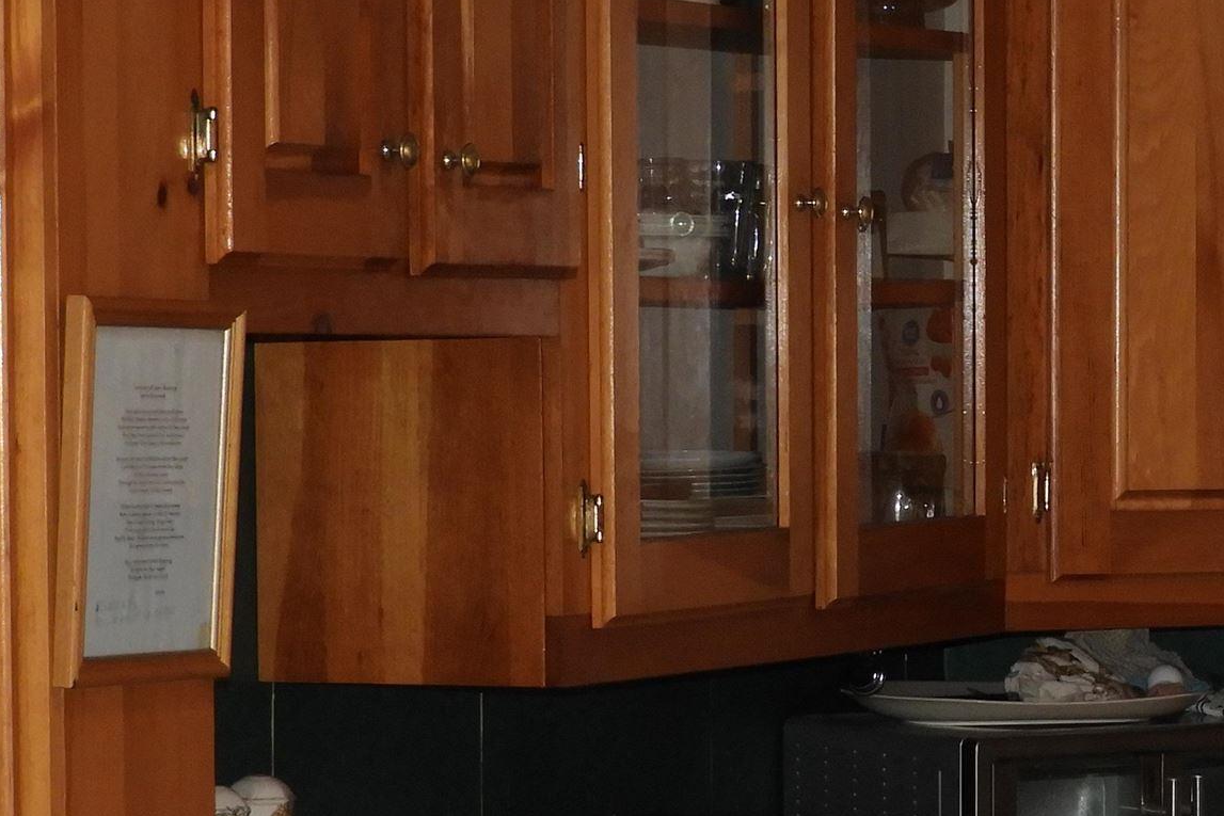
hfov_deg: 11.1
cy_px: 605
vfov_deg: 7.6
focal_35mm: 181
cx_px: 1481
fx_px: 6154
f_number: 4.2
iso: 200
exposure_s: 1/30
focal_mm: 11.6
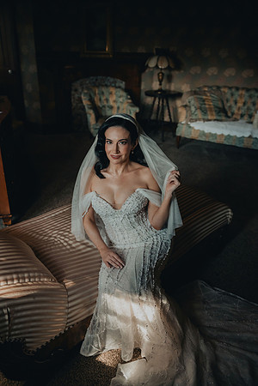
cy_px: 193
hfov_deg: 45.0
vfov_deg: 63.7
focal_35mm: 29
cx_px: 129
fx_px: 312
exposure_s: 1/800
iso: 1250
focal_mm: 29
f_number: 2.8
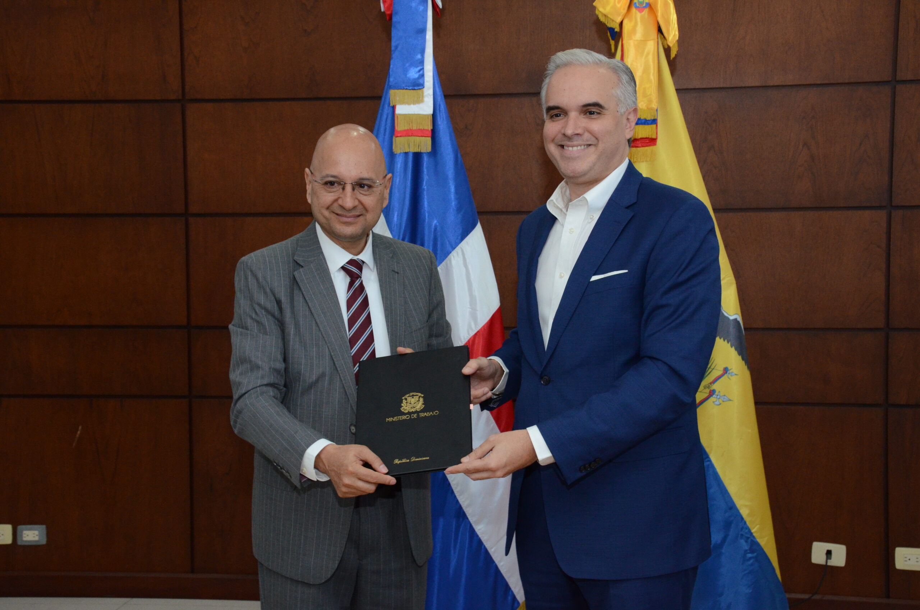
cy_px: 305
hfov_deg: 39.0
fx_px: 1301
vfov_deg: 26.4
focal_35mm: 51
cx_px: 460
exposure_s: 1/50
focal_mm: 34
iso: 2000
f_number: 7.1
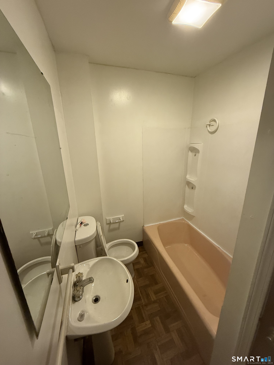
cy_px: 182
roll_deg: +0.4
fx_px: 148
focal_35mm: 14
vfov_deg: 102.1
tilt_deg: -15.8
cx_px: 137
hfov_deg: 85.7
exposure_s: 1/60
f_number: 2.2
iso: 400
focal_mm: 2.22
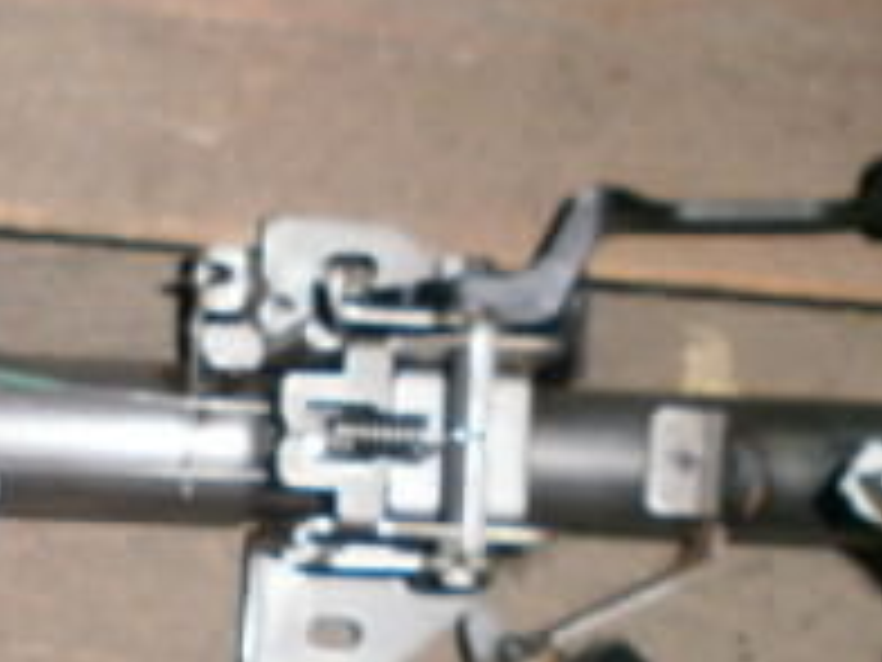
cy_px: 522
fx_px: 2242
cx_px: -90
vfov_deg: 16.7
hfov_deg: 21.1
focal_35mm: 88
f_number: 2.9
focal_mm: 4.8
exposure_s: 1/30
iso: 125
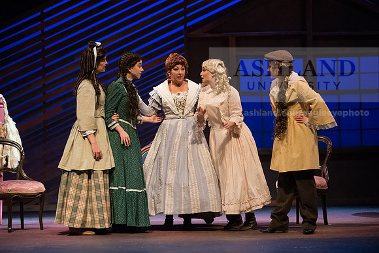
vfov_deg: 11.4
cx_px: 190
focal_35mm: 120
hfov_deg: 17.1
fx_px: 1264
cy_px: 126
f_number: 3.2
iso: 4000
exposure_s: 1/320
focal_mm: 120
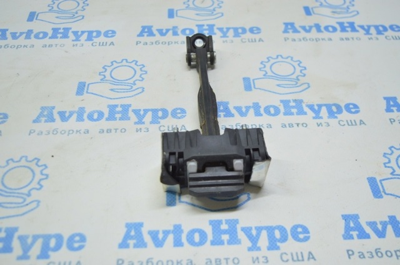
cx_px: 200
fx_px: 499
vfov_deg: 29.8
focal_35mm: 45
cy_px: 132
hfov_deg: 43.7
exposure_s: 1/40
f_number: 4.2
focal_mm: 30
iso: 400
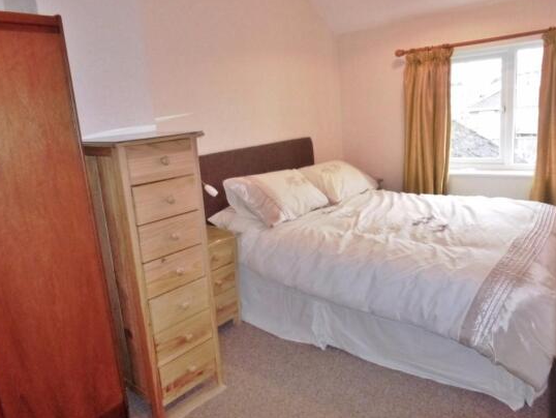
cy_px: 199
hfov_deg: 67.3
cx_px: 271
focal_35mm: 26
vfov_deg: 53.1
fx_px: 418
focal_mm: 4.3
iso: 800
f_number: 3.3
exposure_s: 1/60
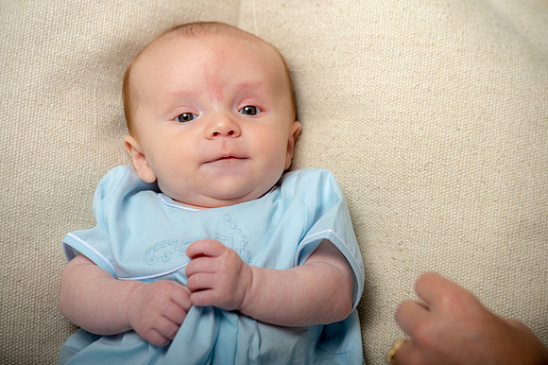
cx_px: 274
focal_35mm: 185
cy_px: 182
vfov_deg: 7.4
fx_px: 2814
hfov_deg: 11.1
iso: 250
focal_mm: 185
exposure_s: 1/200
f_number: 5.6
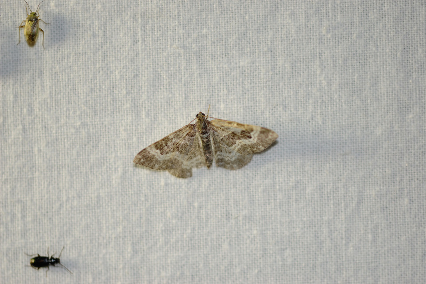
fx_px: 1862
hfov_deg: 13.0
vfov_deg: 8.7
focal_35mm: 158
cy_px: 142
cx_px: 213
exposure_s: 1/250
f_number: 3.8
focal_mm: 105
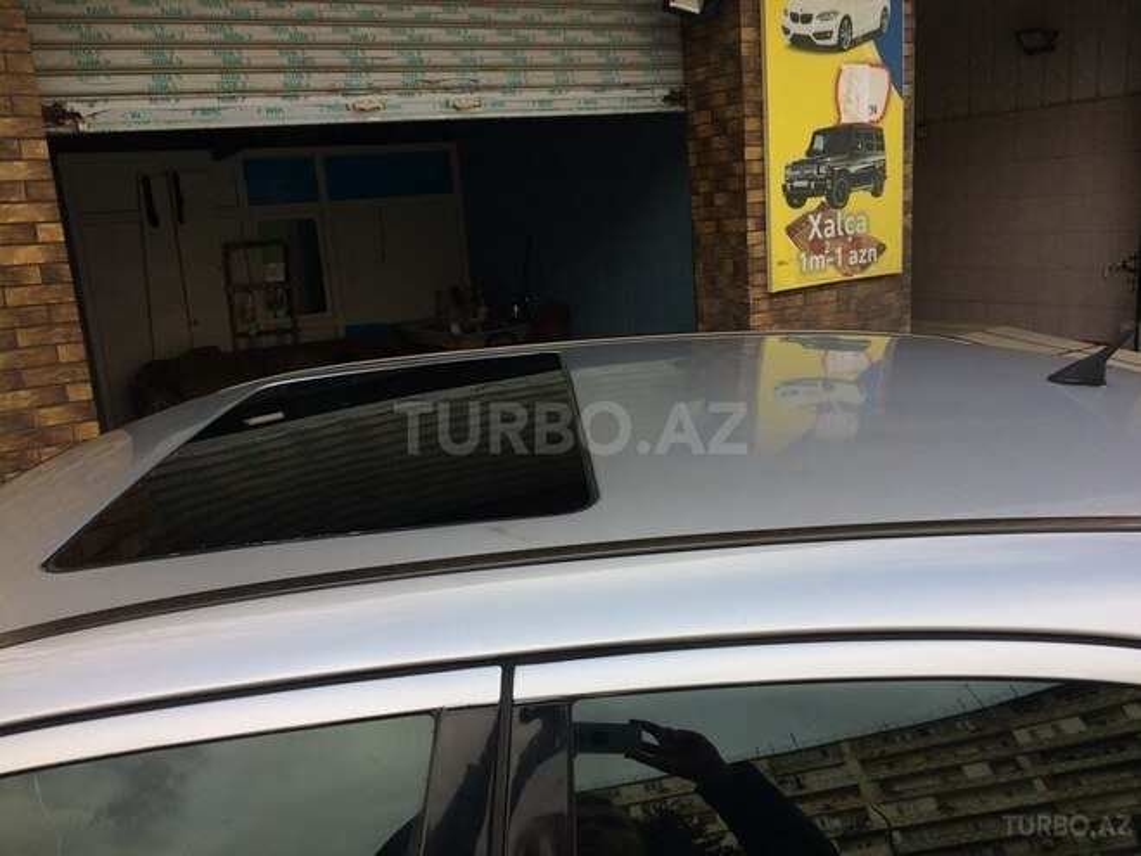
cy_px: 428
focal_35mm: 29
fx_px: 956
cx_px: 570
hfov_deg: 61.7
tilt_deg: -13.3
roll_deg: +6.4
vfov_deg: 48.2
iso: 32
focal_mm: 4.15
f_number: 2.2
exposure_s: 1/222
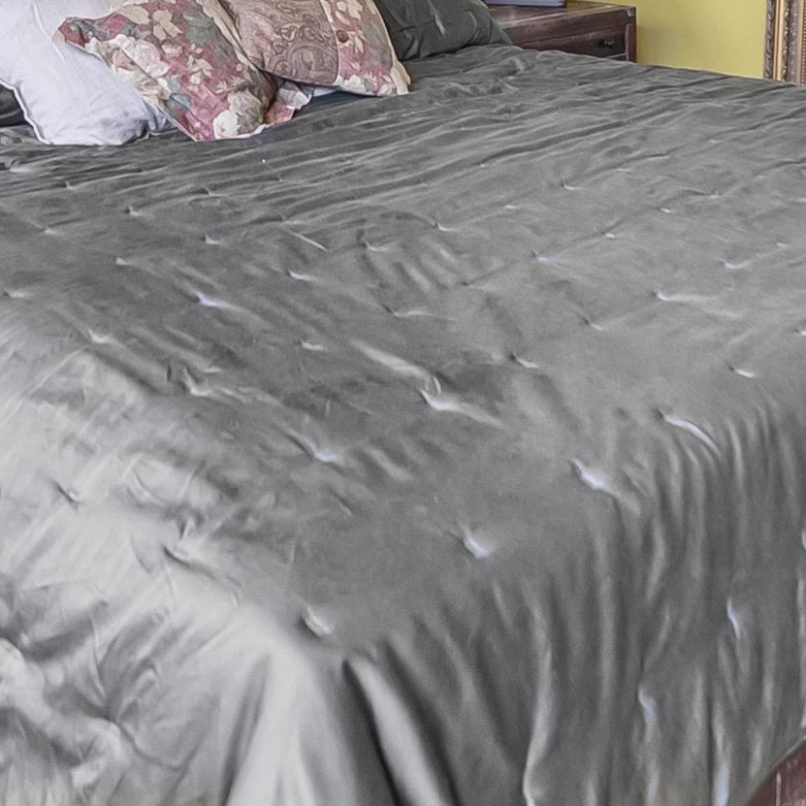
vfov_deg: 31.4
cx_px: 274
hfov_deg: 36.1
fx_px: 1225
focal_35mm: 47
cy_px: -128
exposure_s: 1/25
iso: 1250
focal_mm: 14.8
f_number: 5.6
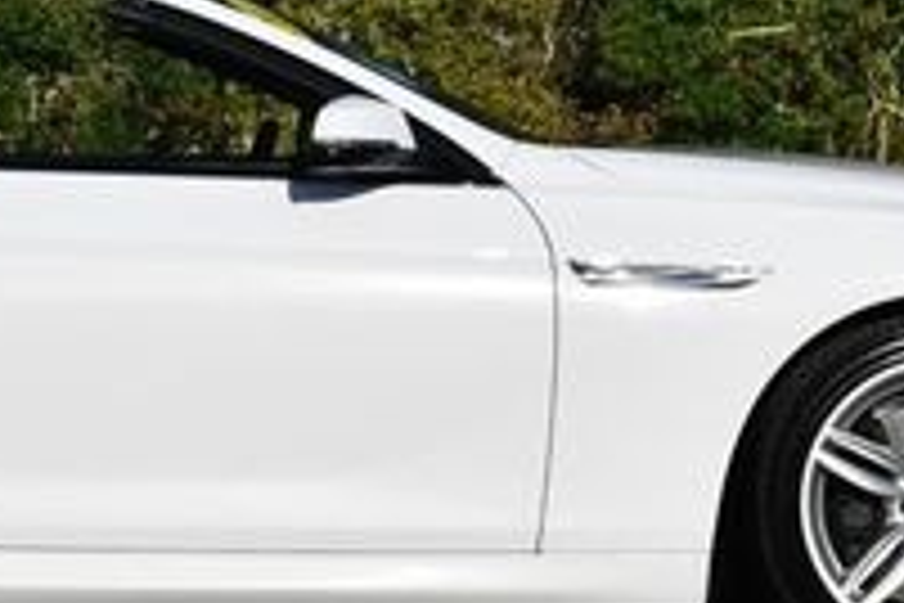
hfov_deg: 11.0
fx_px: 4645
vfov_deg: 7.4
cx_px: 76
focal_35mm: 185
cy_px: 14
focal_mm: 29
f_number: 9
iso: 100
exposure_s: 1/320
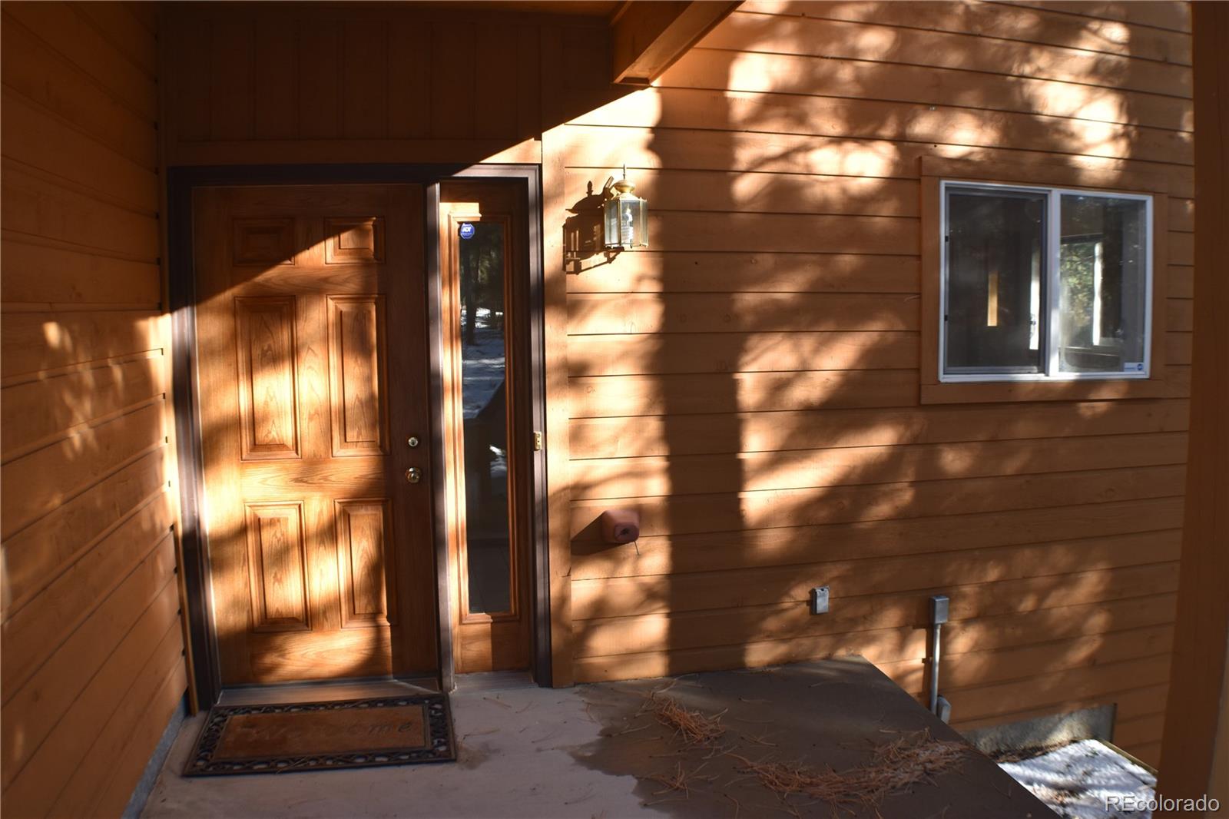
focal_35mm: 38
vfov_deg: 35.5
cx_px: 614
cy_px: 410
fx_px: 1280
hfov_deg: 51.3
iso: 400
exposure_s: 1/160
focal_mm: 25
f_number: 6.3
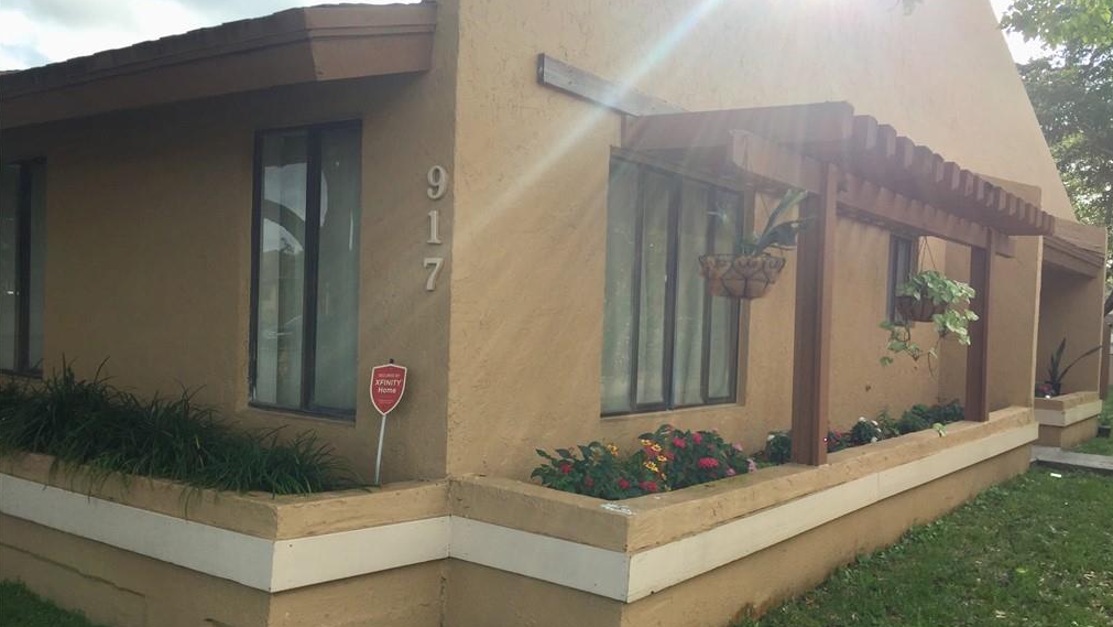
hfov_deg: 61.0
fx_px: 945
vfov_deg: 36.6
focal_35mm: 32
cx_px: 559
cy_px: 349
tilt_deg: +0.1
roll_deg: -4.2
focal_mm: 4.15
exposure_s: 1/842
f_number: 2.2
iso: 32
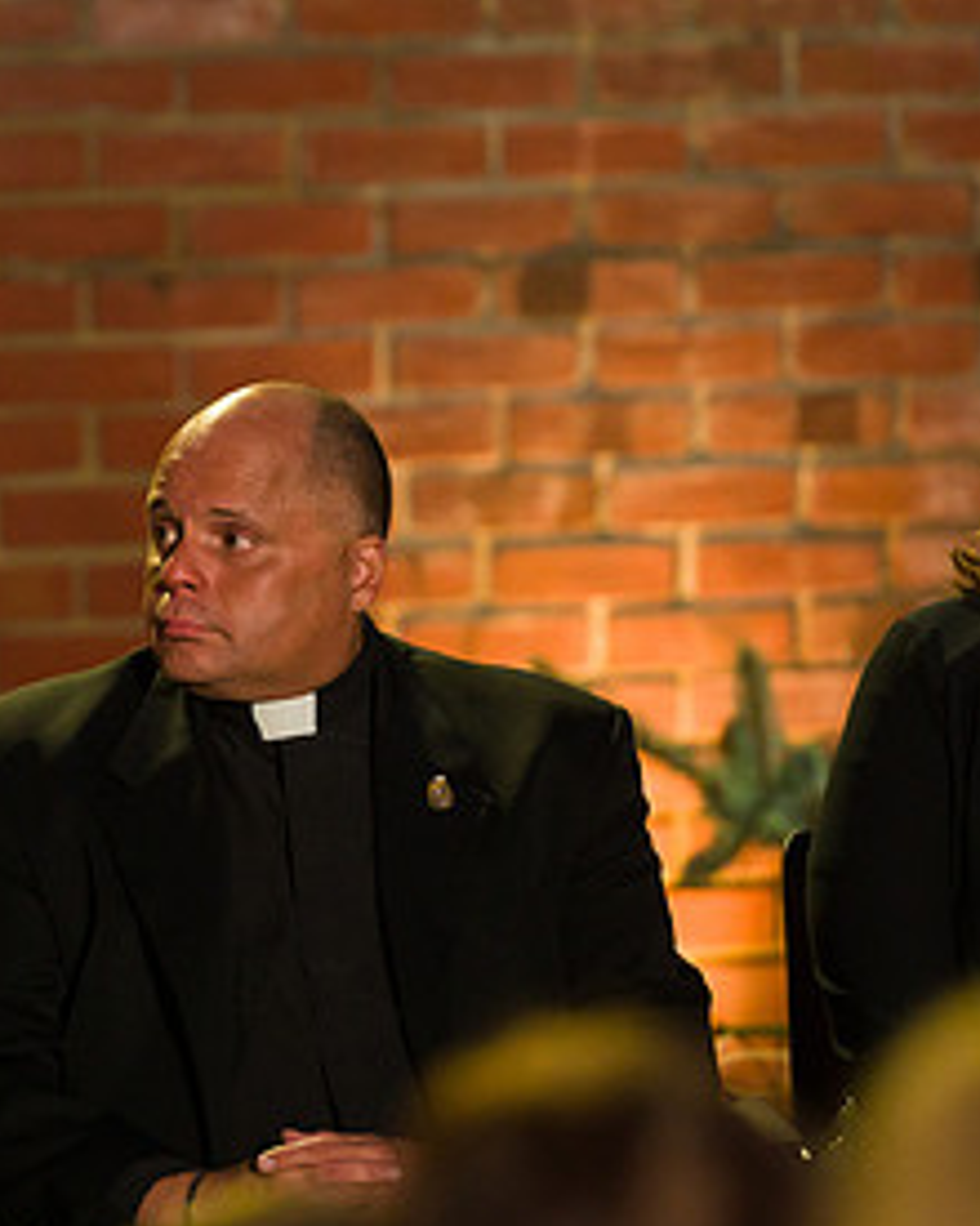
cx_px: 241
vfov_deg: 4.9
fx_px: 14357
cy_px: 499
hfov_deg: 3.9
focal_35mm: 396
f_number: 3.2
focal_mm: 200
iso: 3200
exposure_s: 1/100
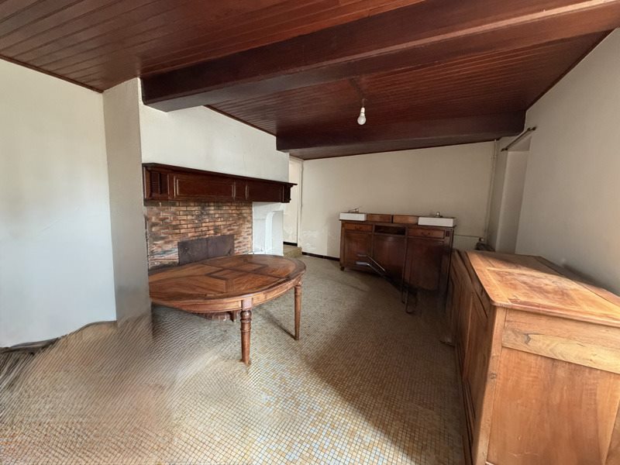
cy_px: 232
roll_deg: -0.9
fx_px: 251
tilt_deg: -7.1
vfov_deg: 85.7
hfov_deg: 102.1
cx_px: 310
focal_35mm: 14
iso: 500
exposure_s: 1/60
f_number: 2.2
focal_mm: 2.22
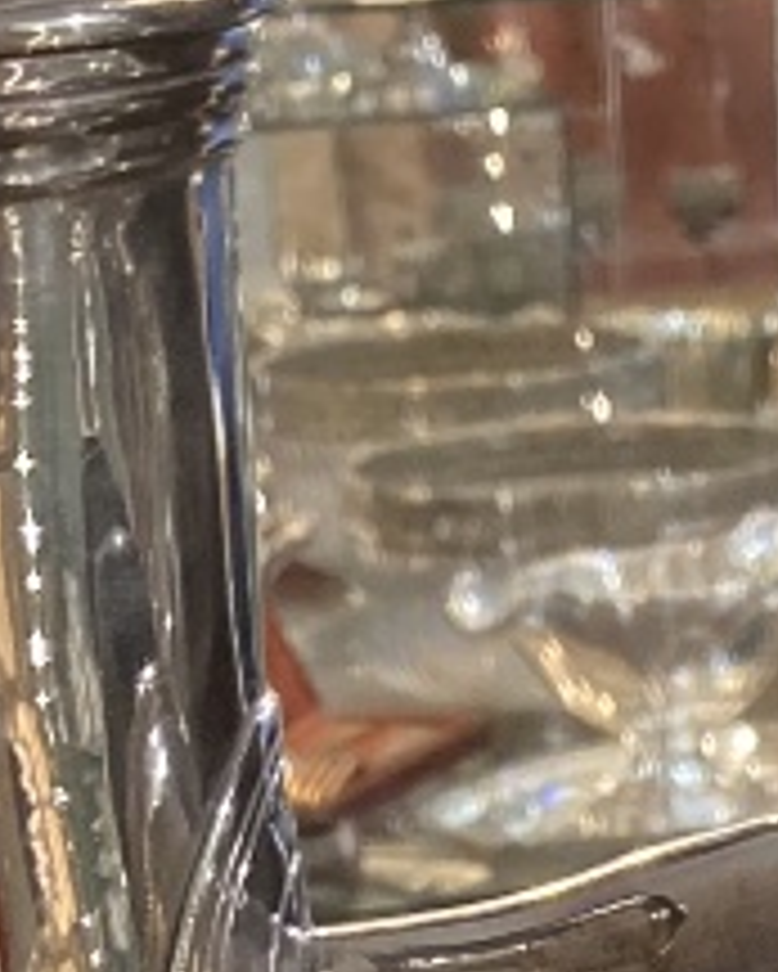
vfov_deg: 10.7
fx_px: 4372
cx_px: 697
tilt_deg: -32.2
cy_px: 2358
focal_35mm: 152
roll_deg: +2.6
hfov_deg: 10.1
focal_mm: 3.99
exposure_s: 1/50
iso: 200
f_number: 1.8
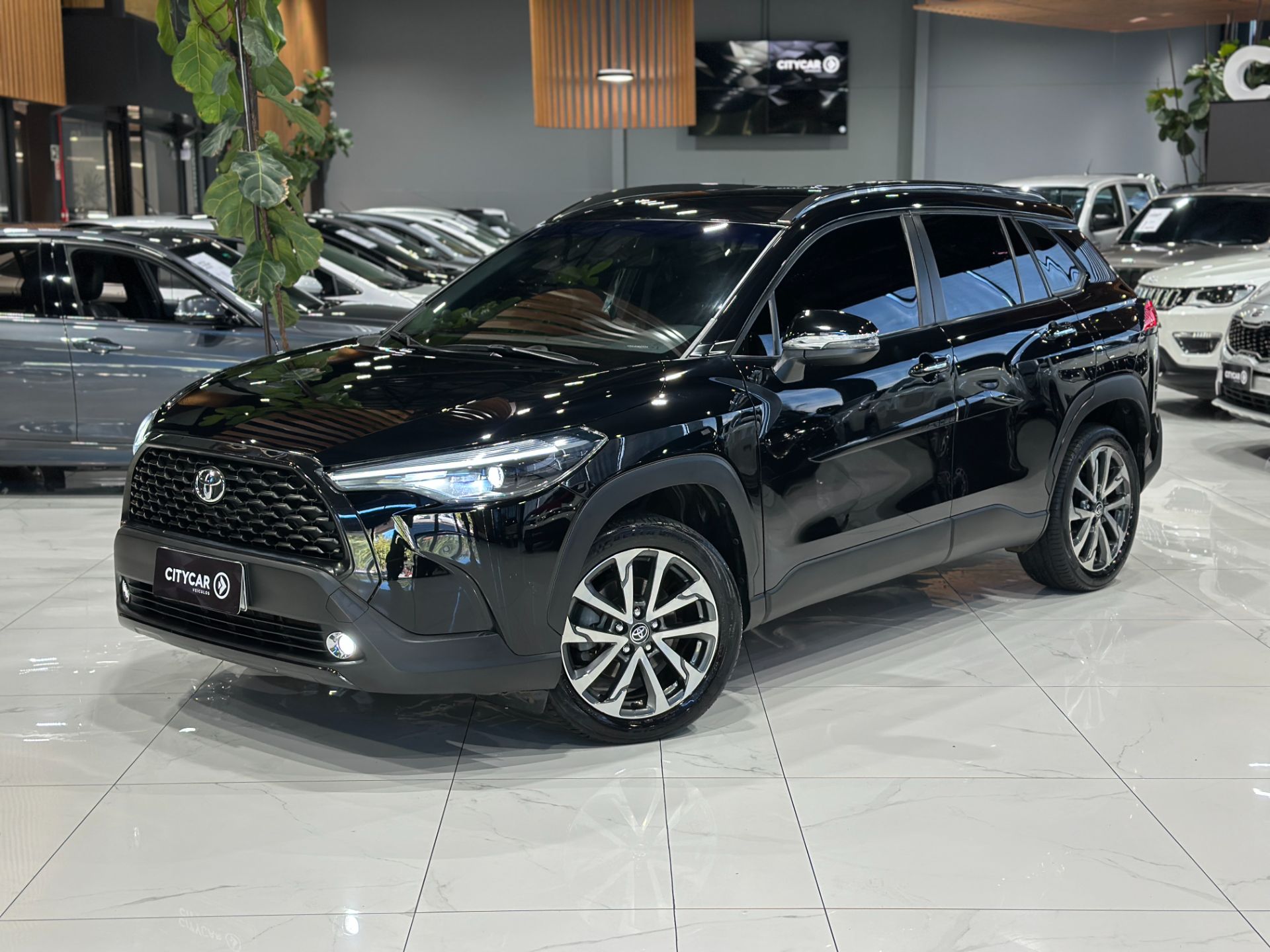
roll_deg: +0.2
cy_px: 476
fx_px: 1761
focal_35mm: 48
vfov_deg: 30.3
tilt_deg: -9.3
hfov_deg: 39.7
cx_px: 635
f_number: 1.78
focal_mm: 6.86
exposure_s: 1/65
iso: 125
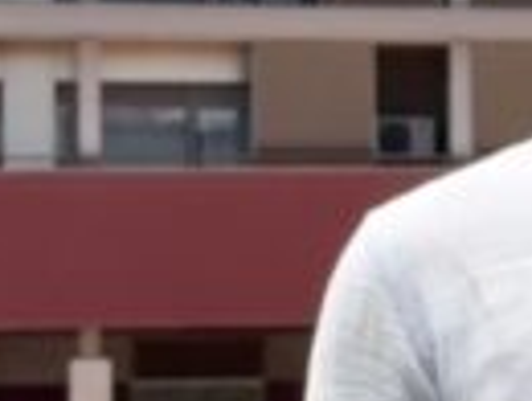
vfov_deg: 5.3
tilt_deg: +3.8
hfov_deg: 6.5
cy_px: 205
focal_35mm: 283
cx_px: 1416
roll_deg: +0.6
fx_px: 4357
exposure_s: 1/4329
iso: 100
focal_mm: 6.76
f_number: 1.78
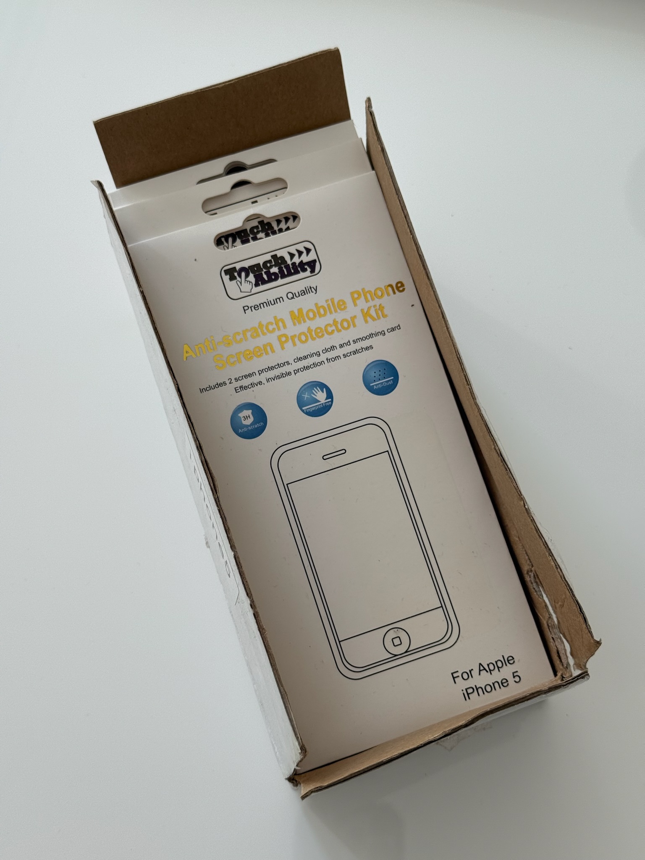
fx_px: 1193
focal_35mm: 48
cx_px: 322
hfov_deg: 30.3
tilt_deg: -70.5
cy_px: 430
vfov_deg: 39.7
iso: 50
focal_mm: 6.76
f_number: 1.78
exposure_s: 1/215
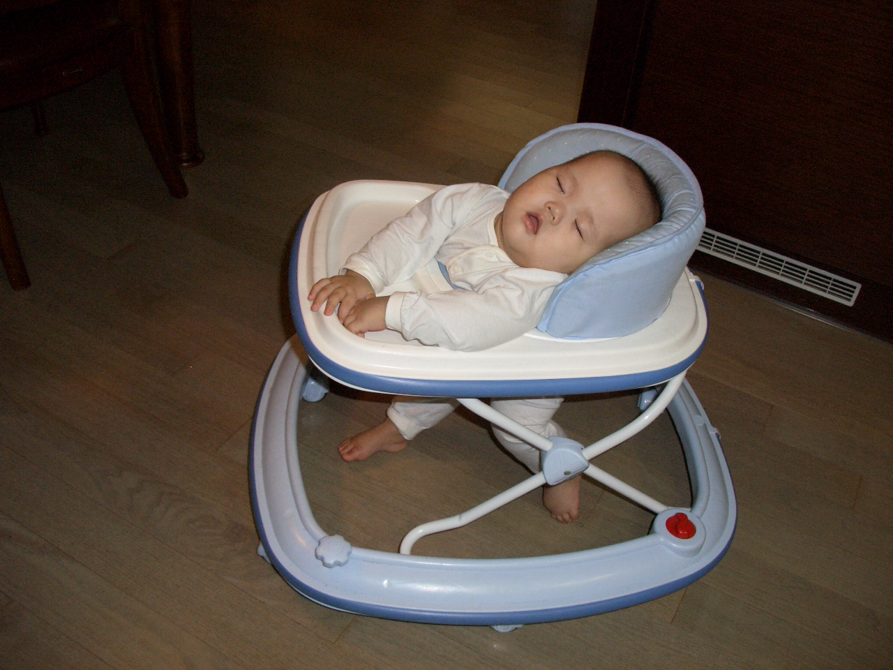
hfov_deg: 55.4
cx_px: 446
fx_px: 851
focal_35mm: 33
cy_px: 335
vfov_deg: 42.9
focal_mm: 7.1
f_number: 2.8
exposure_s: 1/60
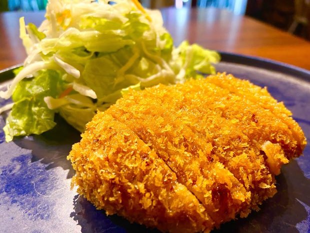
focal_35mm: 25
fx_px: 224
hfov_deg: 69.4
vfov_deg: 54.9
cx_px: 155
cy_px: 116
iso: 320
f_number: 1.8
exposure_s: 1/50
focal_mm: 4.25
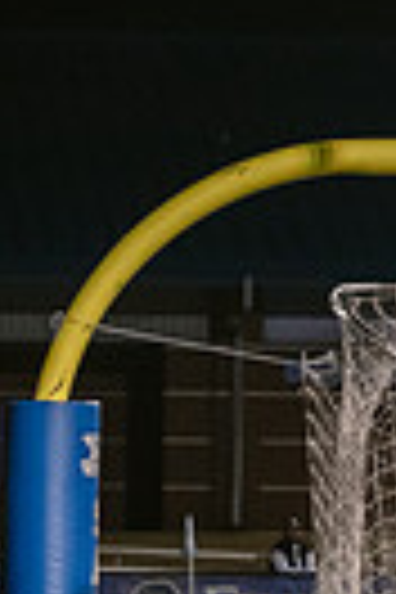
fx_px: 7226
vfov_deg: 4.7
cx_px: 1215
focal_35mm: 438
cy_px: 664
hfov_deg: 3.1
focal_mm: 100
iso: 3200
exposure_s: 1/400
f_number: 4
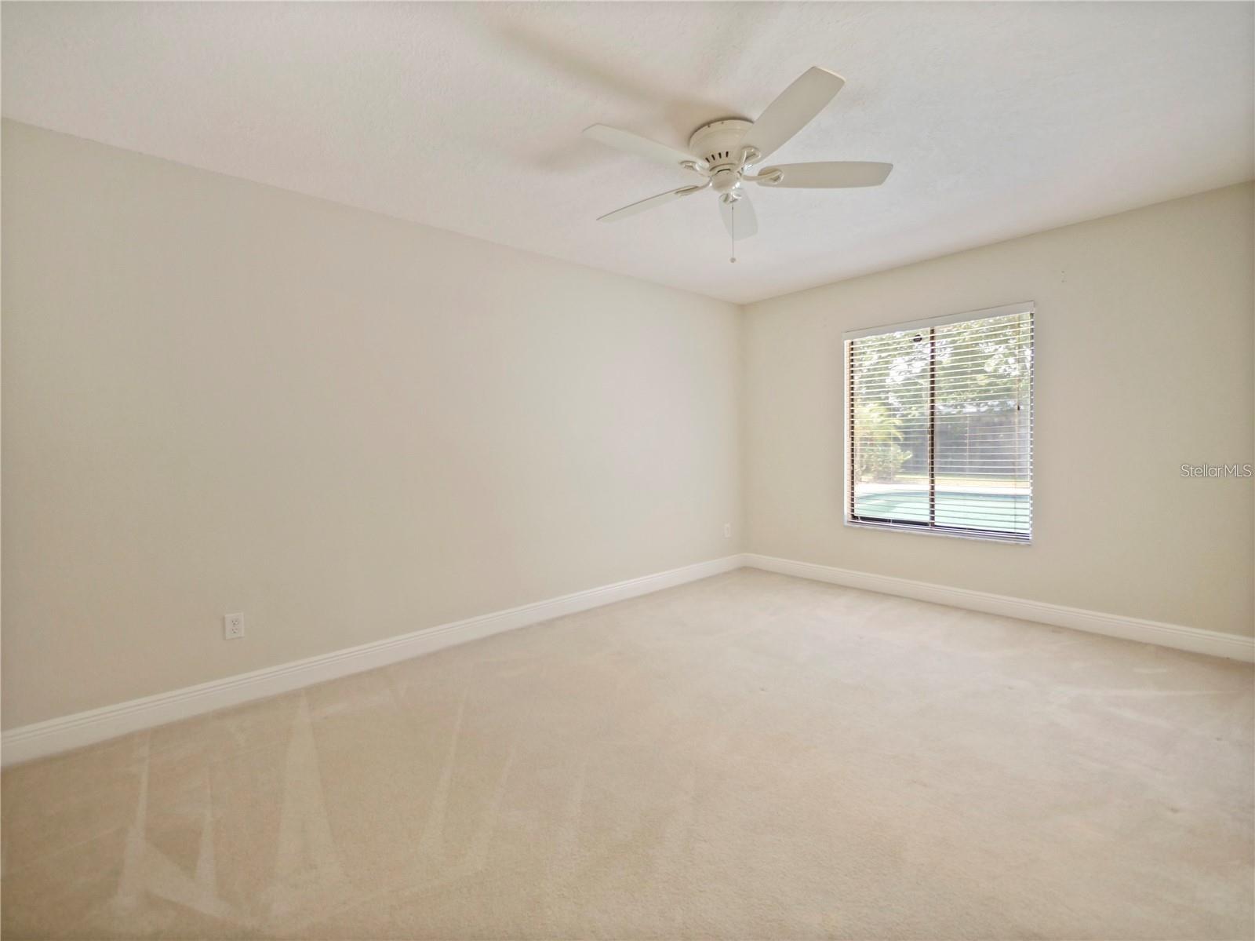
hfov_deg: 102.1
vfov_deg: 85.6
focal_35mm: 14
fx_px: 507
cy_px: 470
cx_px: 628
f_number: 4
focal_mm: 7
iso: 1250
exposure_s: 1/60
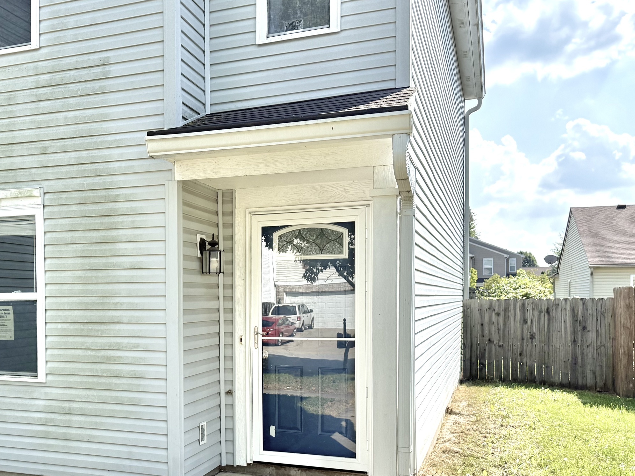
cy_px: 311
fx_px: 679
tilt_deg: -1.3
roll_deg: -1.6
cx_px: 173
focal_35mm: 37
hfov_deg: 48.6
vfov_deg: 38.3
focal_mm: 6.76
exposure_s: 1/2611
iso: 100
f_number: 1.78
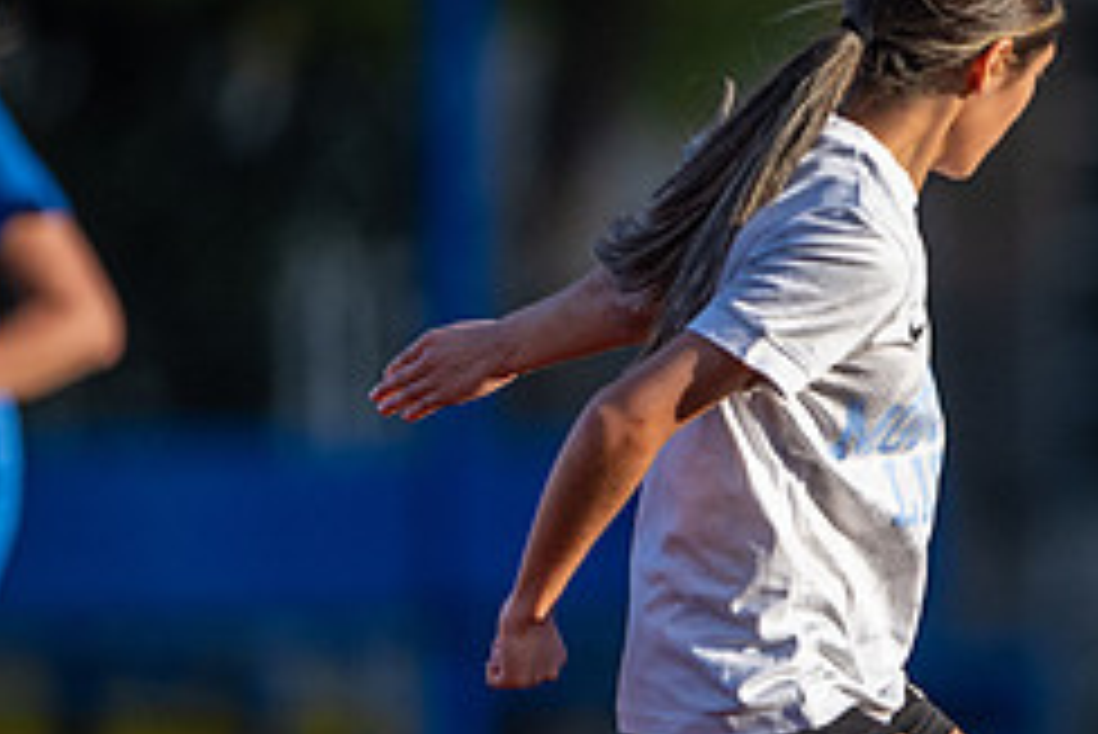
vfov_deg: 0.9
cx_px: 1481
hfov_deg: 1.4
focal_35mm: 1507
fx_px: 45989
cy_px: 535
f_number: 2.8
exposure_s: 1/2000
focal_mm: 400
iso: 320
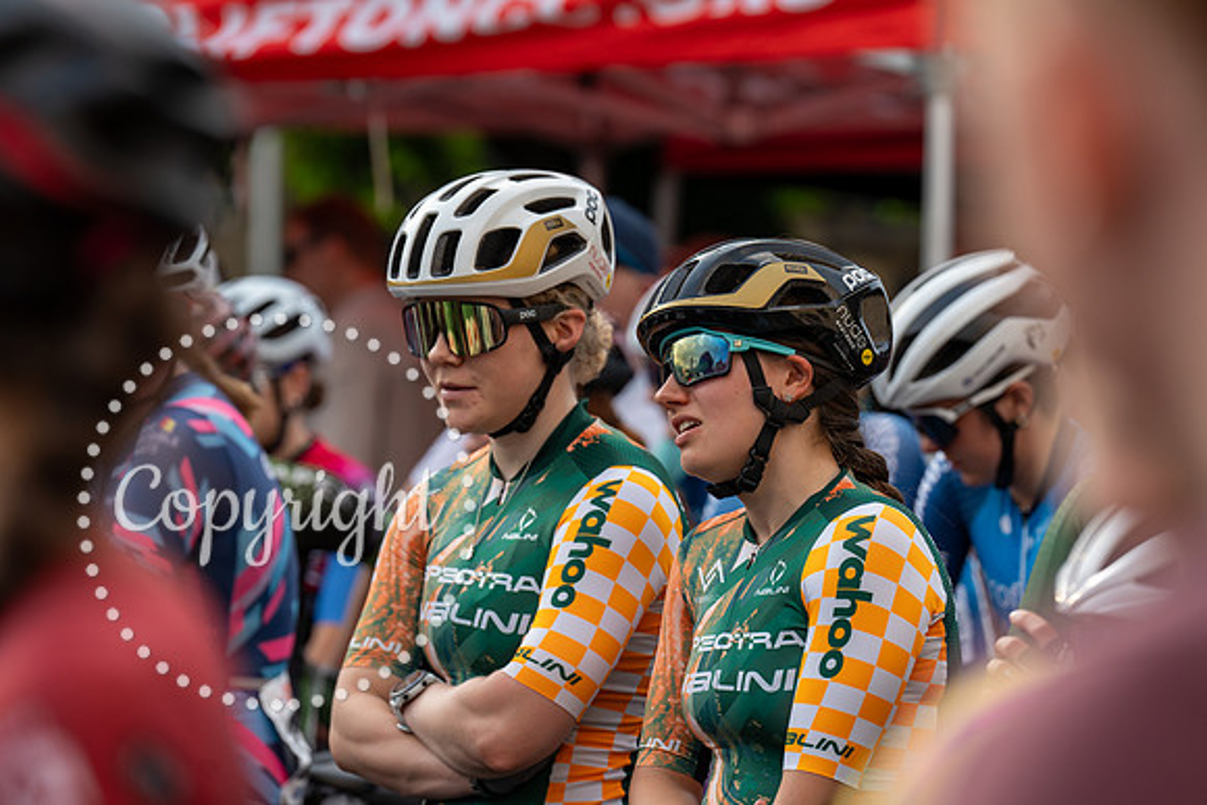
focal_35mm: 182
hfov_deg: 11.3
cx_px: 604
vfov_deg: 7.5
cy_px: 402
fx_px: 6103
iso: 500
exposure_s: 1/1250
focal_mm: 182
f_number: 4.5
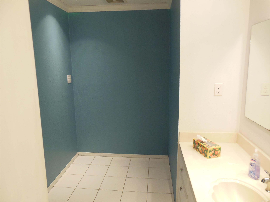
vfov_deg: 54.9
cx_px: 135
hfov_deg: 69.4
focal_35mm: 25
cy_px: 101
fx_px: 195
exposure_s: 1/30
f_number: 3.2
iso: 200
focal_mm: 4.5
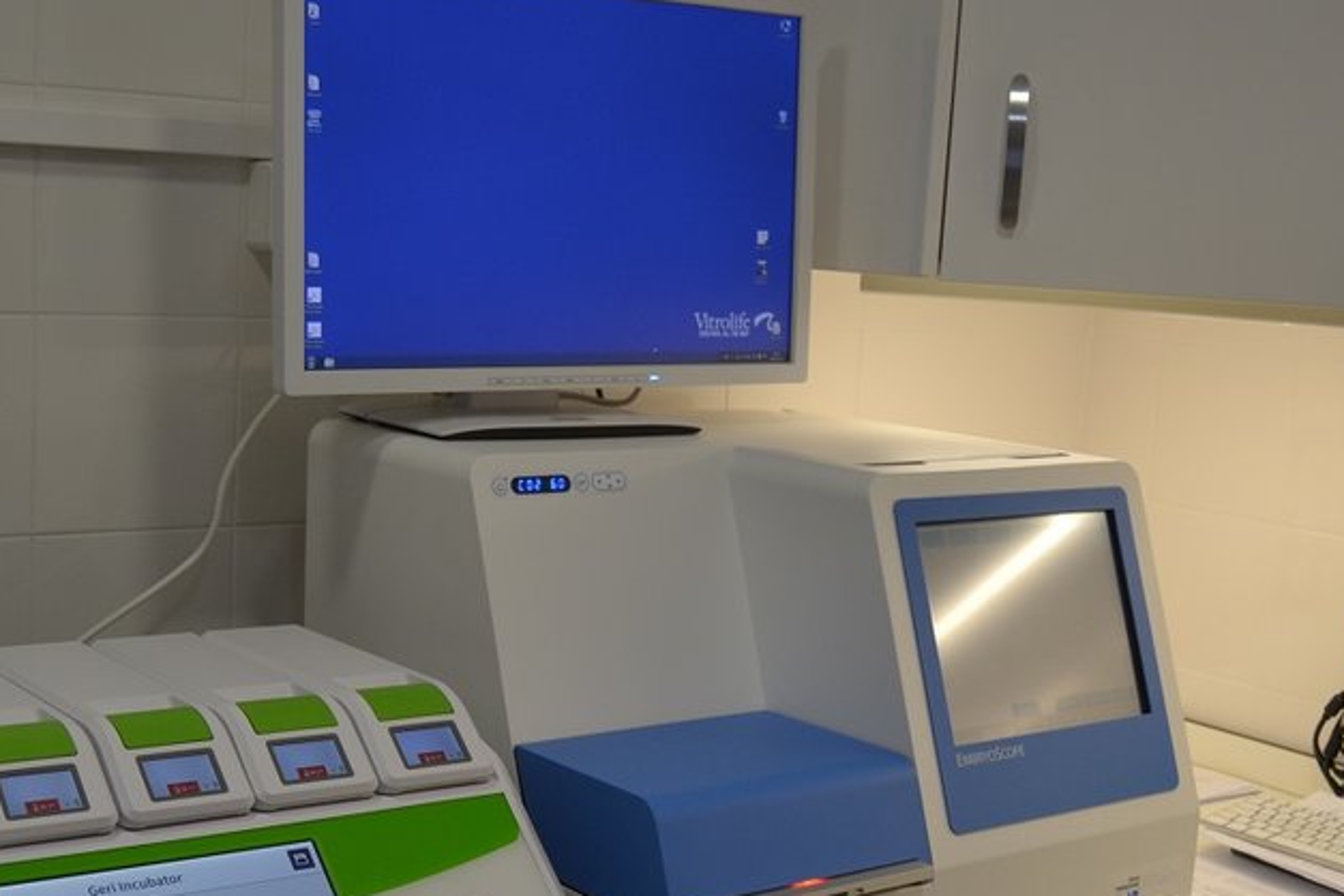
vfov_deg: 27.3
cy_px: 612
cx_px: 579
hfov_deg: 40.3
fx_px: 1829
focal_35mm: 49
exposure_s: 1/125
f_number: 3.5
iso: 320
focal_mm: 20
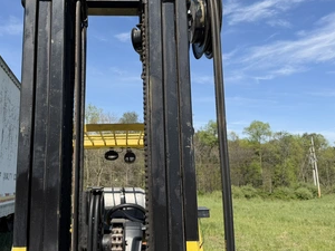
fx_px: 310
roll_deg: +1.7
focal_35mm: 32
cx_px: 133
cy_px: 113
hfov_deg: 56.4
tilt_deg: +11.3
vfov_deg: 44.1
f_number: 1.78
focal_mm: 6.76
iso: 80
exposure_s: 1/3584
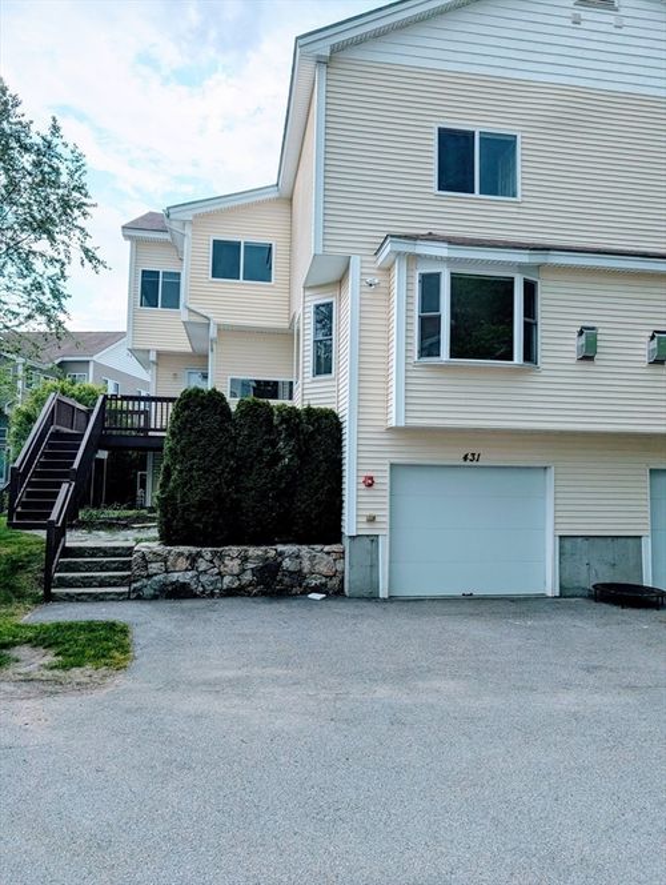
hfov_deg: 56.9
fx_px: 614
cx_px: 333
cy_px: 442
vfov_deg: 71.5
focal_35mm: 24
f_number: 1.68
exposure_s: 1/194
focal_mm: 6.9
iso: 30
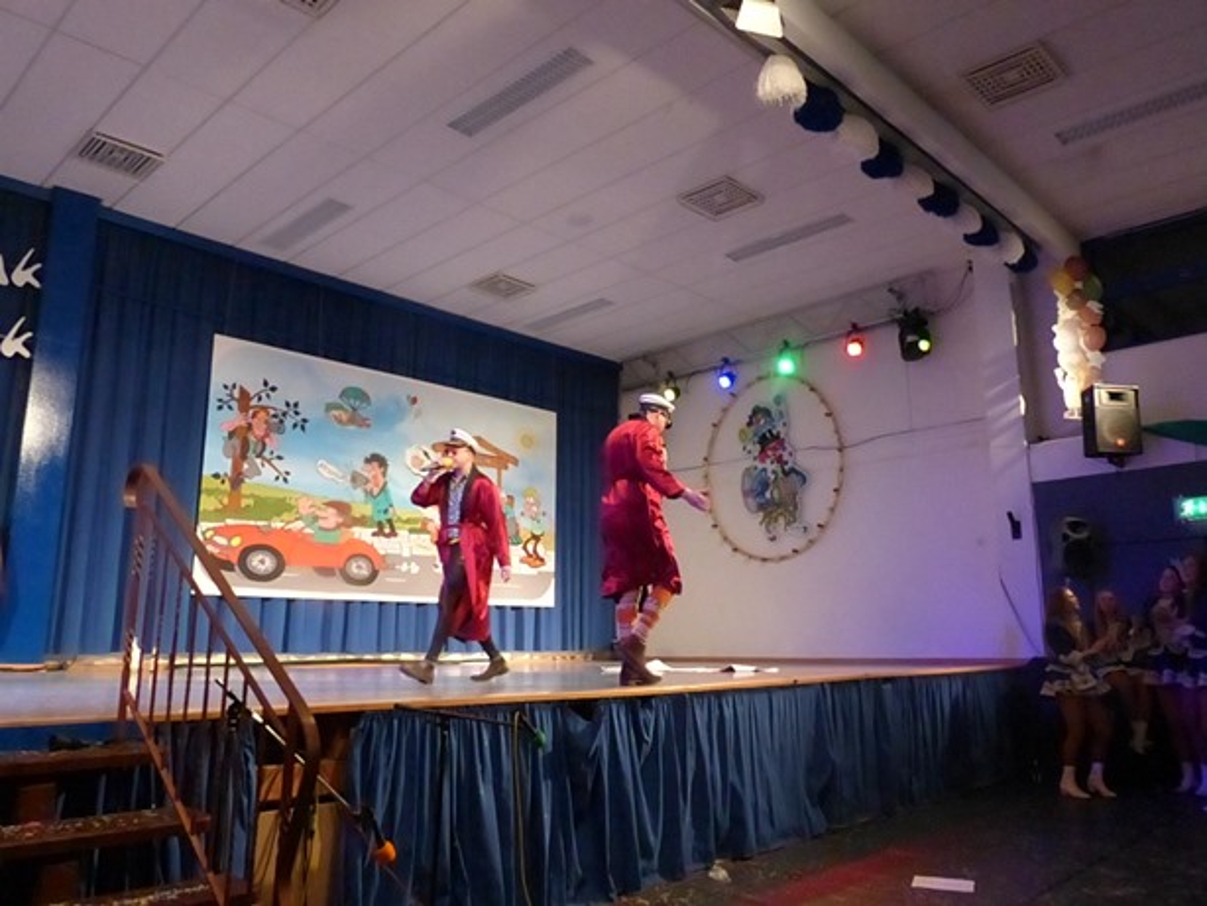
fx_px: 907
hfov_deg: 67.3
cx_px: 604
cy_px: 453
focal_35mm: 26
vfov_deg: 53.1
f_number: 4
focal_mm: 4.7
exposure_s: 1/100
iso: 1600
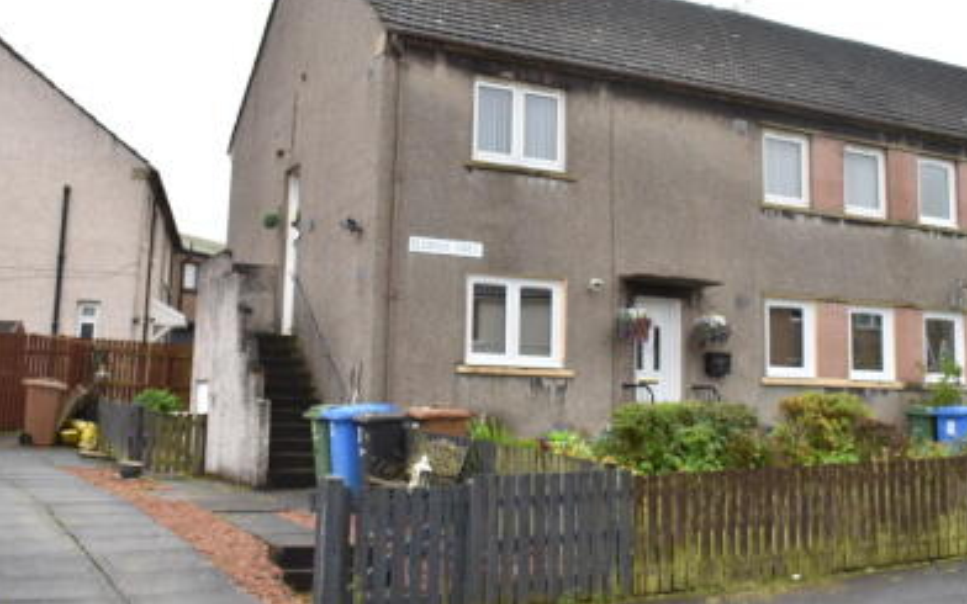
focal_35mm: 43
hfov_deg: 46.5
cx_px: 522
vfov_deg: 30.0
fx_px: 1123
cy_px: 216
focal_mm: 23
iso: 100
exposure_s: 1/200
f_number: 6.3
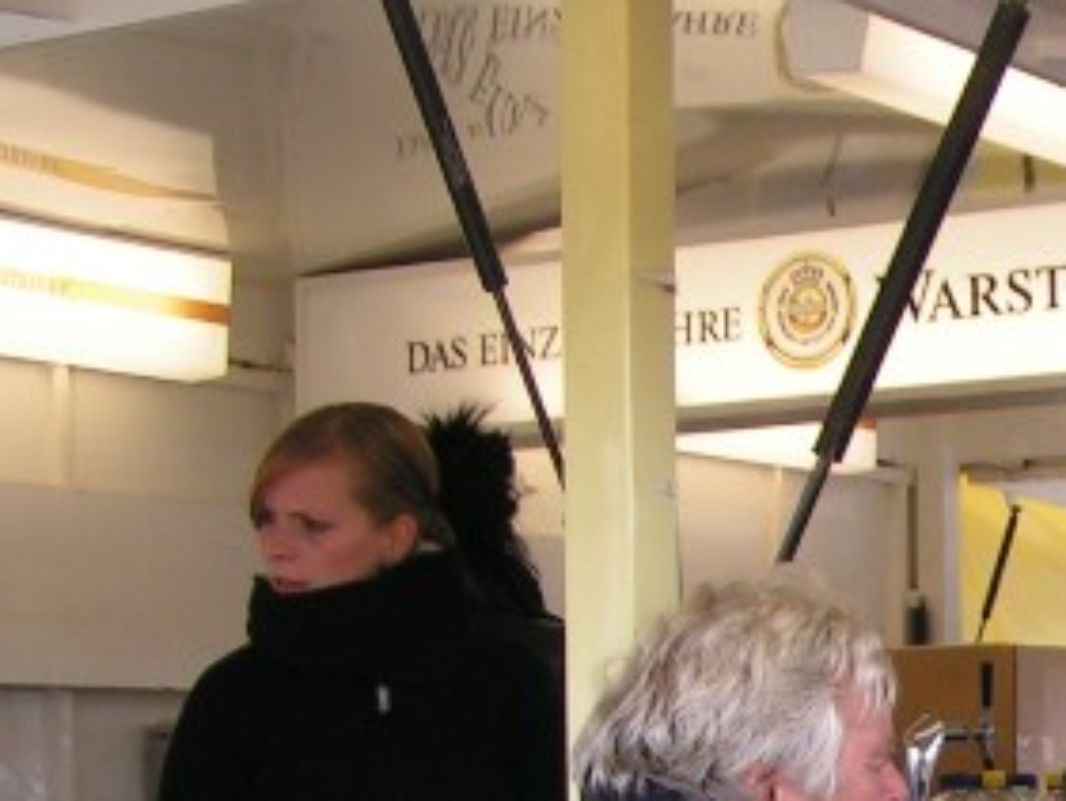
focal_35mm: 108
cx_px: 1301
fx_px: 3327
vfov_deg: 13.3
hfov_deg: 17.3
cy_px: 960
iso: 50
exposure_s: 1/60
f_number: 4
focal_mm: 5.8
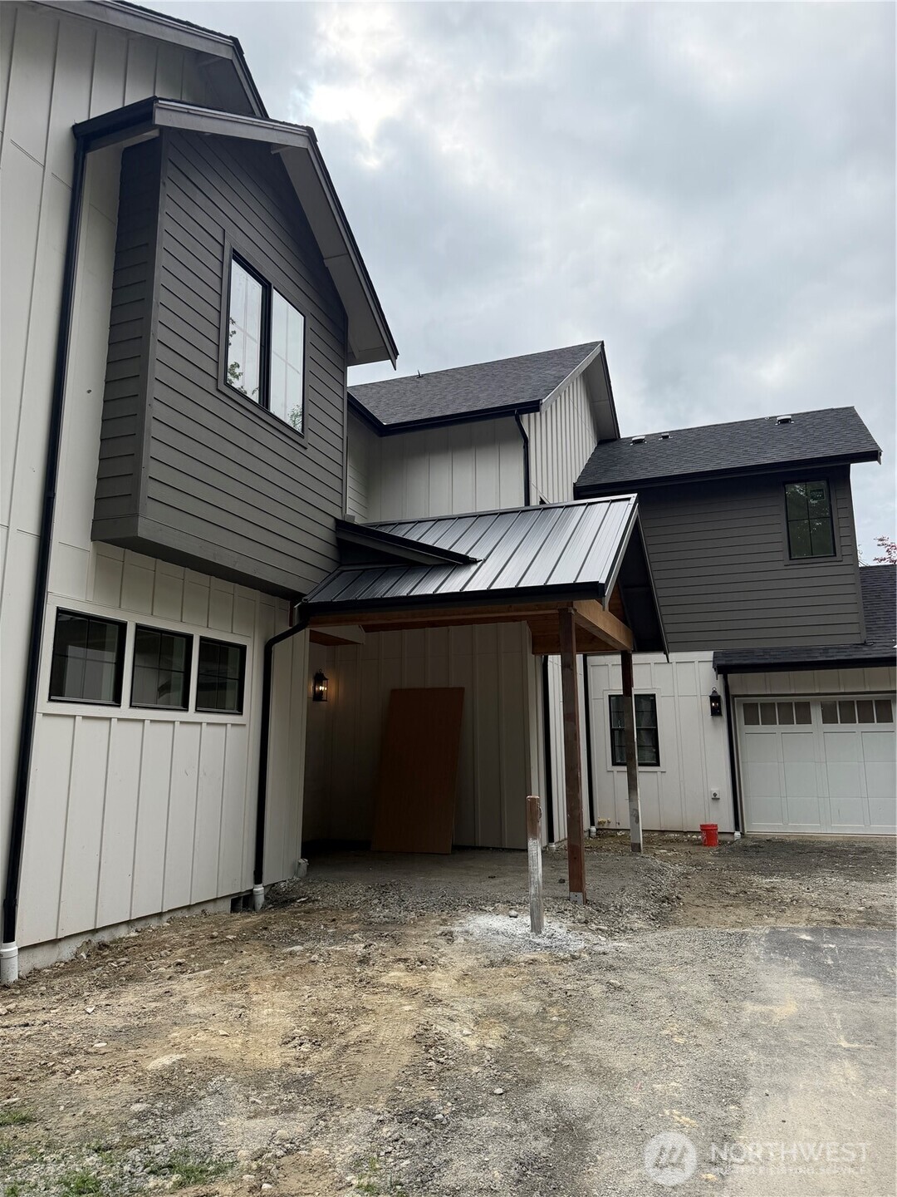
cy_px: 598
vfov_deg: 71.6
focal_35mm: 24
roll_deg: +0.2
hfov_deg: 56.8
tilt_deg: +12.0
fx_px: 829
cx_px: 448
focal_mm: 6.76
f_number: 1.78
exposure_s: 1/1949
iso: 100
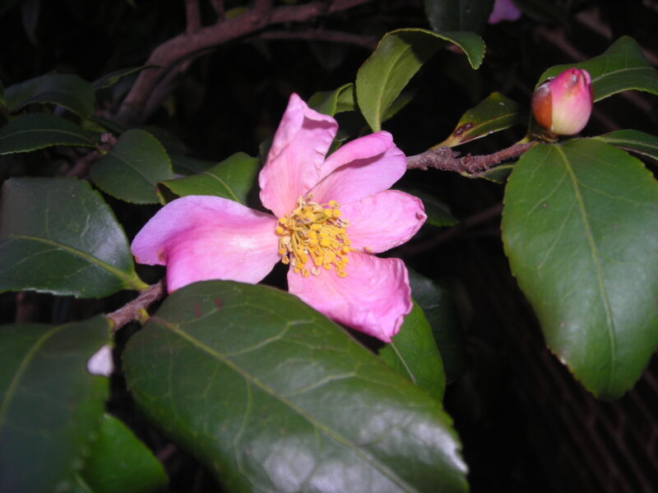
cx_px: 329
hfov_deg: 45.8
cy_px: 246
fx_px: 779
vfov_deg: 35.1
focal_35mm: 41
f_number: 6.6
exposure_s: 1/60
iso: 50
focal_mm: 6.8
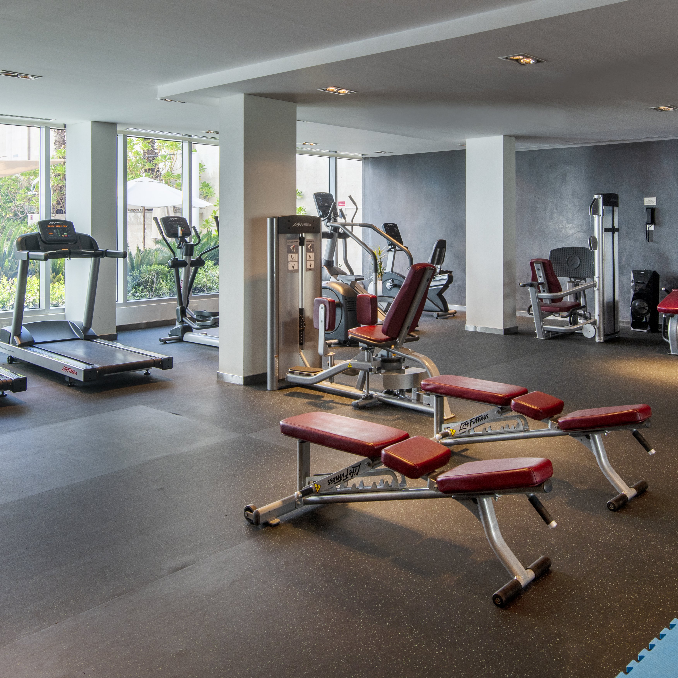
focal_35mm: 32
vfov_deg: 50.2
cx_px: 334
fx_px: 709
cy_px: 228
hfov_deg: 51.1
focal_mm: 16
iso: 100
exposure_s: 1/5
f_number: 8
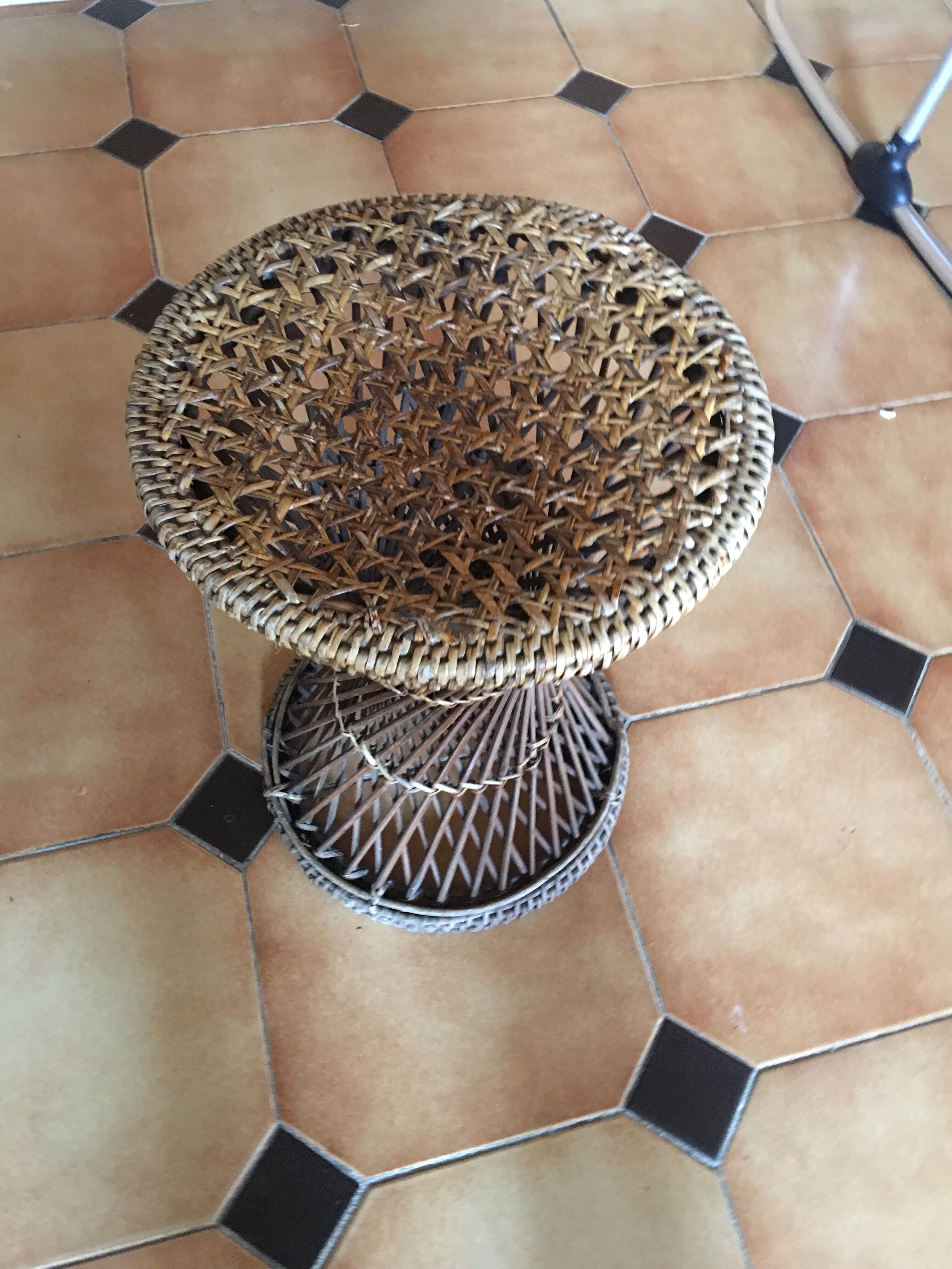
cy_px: 634
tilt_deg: -58.2
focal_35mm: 29
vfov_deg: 61.7
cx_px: 476
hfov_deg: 48.2
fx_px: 1063
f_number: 2.2
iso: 100
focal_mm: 4.15
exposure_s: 1/4
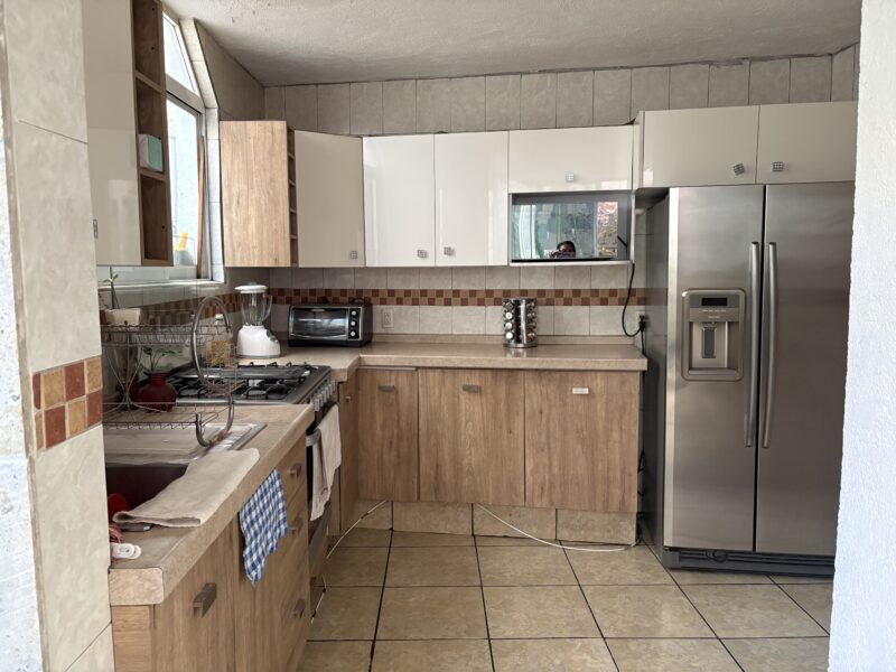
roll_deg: +0.7
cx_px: 448
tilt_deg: -6.0
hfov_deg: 67.3
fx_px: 673
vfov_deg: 53.1
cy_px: 336
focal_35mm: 26
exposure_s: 1/60
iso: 400
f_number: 1.6
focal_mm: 5.96
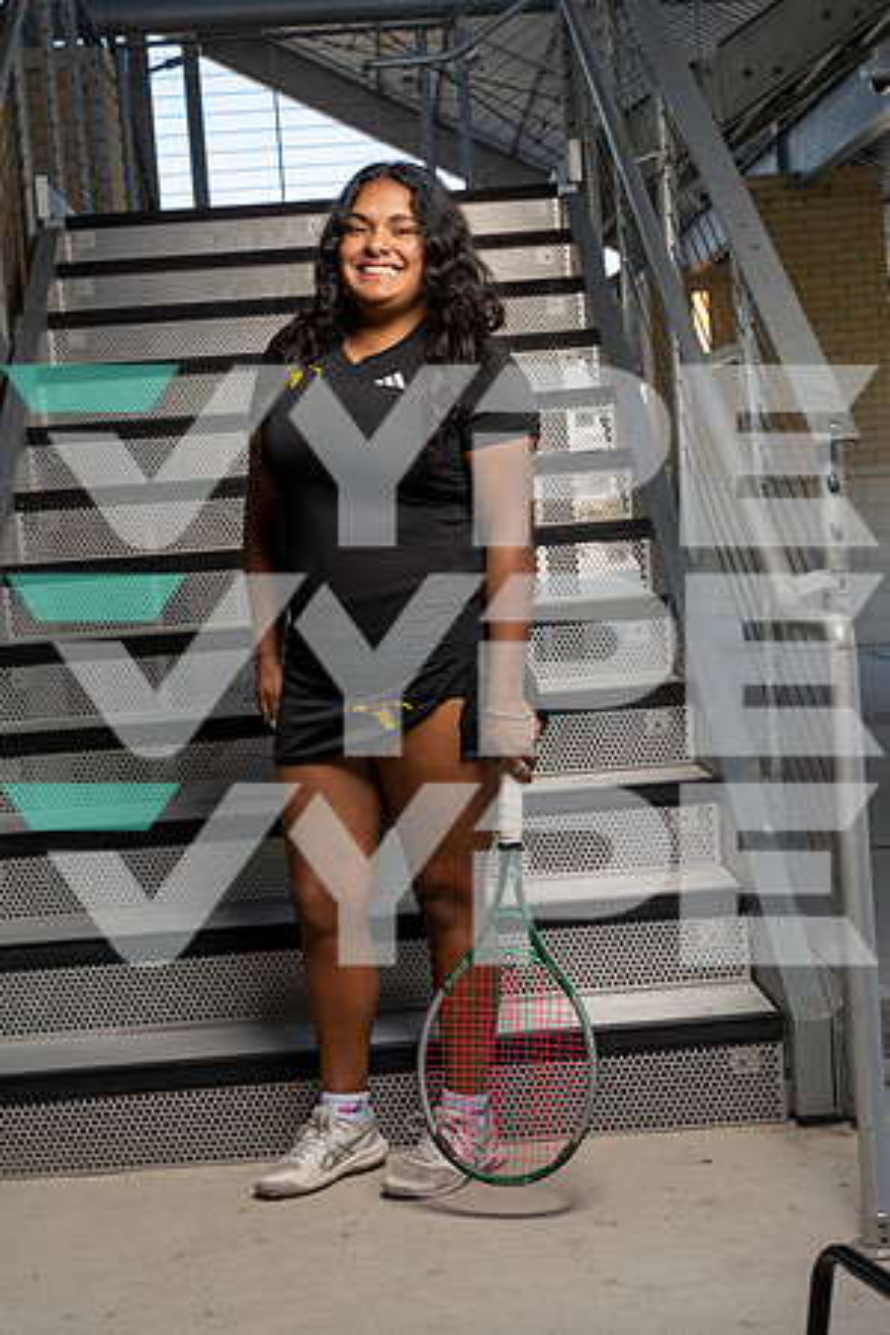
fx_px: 2114
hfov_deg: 23.8
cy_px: 668
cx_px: 445
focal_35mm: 57
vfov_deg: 35.1
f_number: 8
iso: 250
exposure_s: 1/250
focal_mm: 57
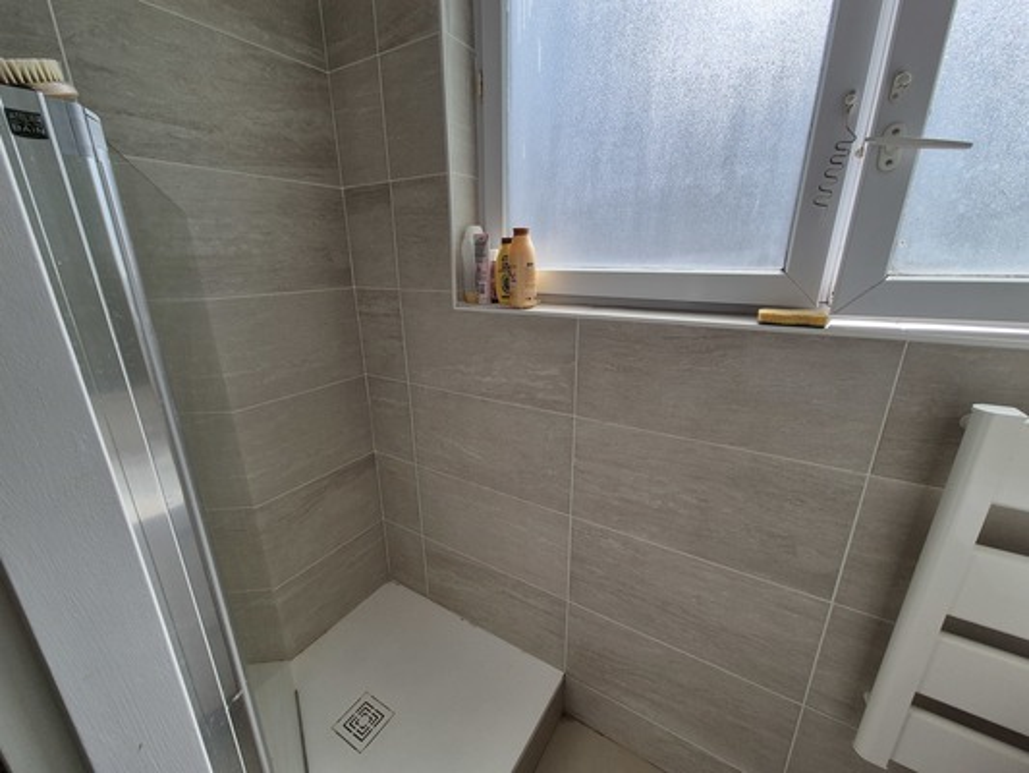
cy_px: 386
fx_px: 387
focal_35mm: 13
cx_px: 514
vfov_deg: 89.9
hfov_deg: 106.2
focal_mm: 2.2
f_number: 2.2
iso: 50
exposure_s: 1/1400
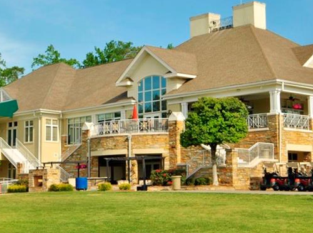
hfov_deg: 23.8
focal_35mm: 82
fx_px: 739
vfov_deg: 17.9
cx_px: 106
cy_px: 95
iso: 200
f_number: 11
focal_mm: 20
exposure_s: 1/180
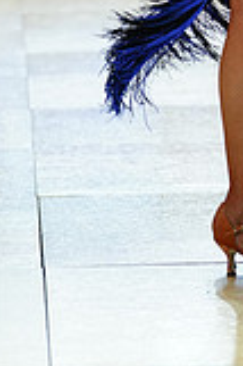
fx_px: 3074
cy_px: -202
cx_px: 358
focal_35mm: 303
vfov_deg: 6.7
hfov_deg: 4.5
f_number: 2.8
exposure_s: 1/400
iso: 800
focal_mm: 84
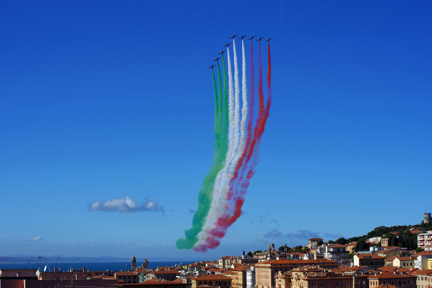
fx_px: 899
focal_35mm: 75
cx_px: 216
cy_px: 144
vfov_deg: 18.2
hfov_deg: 27.0
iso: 200
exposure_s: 1/200
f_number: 11
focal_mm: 50
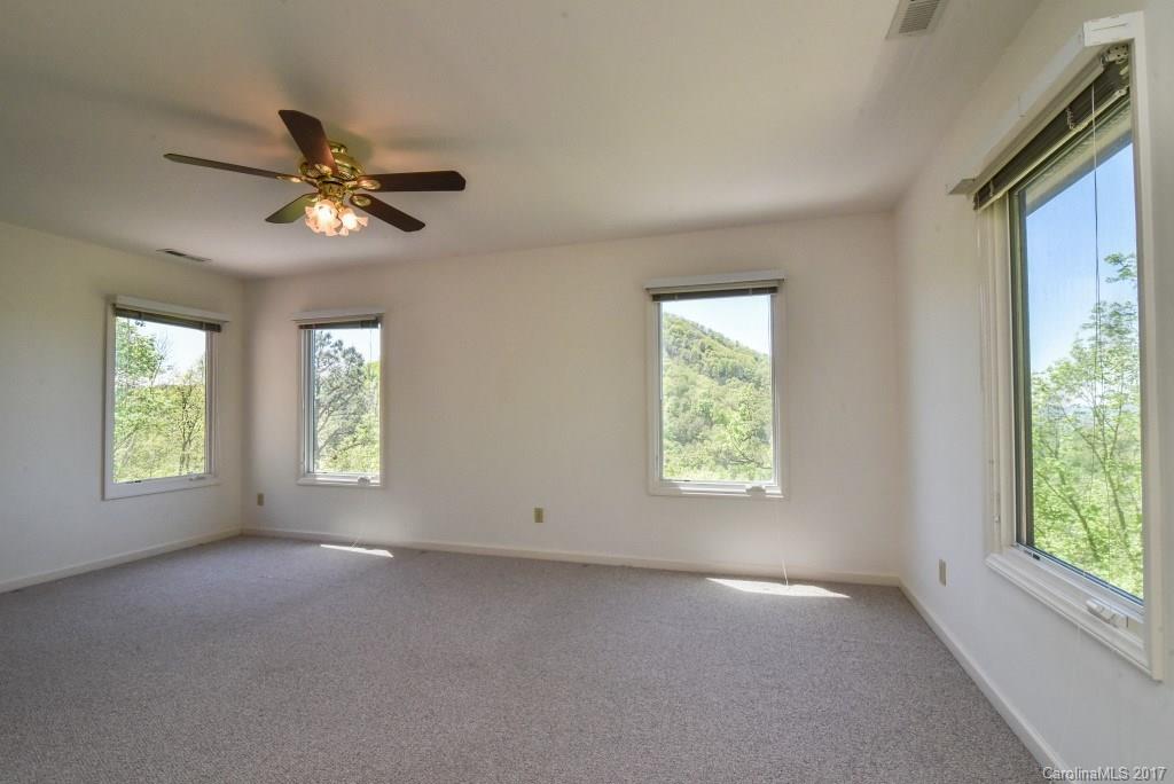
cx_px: 587
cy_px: 392
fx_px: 522
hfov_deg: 96.7
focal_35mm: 16
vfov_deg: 73.8
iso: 1600
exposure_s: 1/200
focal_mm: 16
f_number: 16
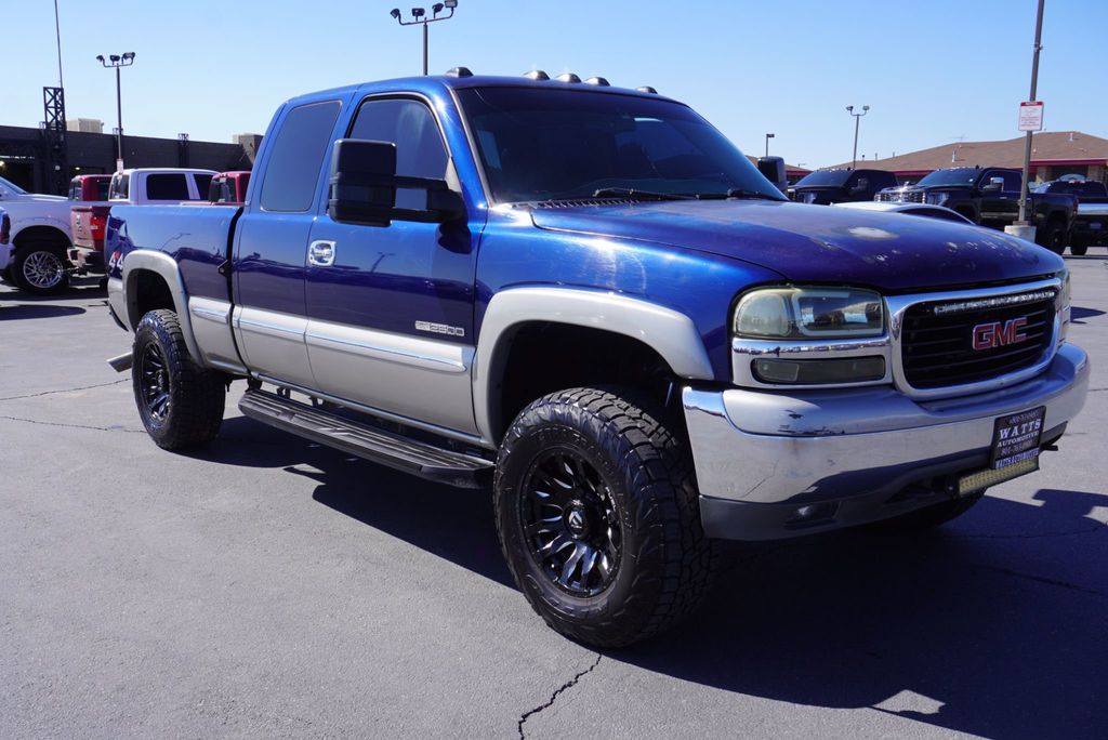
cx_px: 554
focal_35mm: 32
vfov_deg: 41.8
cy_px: 370
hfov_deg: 59.5
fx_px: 970
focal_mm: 21
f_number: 9
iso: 100
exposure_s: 1/125
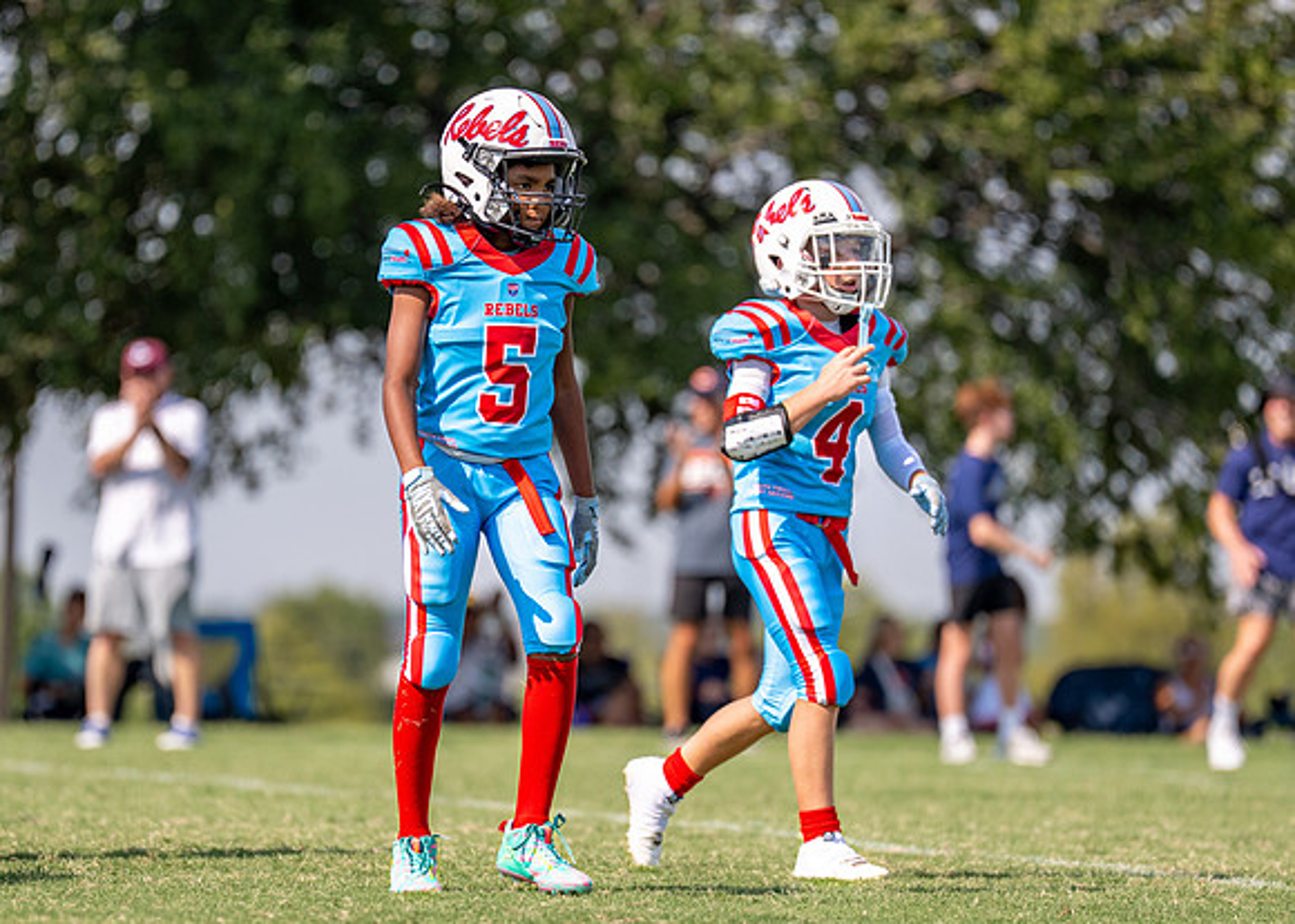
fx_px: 12365
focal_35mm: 336
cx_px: 522
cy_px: 494
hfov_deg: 6.0
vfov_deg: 4.3
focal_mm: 200
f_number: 2.8
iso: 125
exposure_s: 1/3200
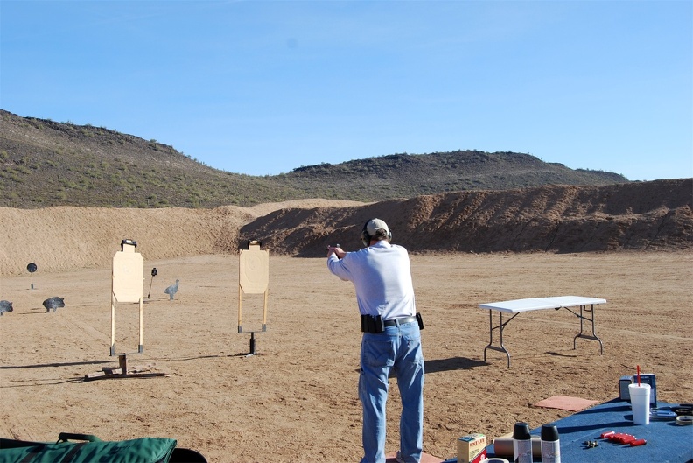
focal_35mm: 39
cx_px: 346
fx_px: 751
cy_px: 232
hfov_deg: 49.5
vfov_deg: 34.3
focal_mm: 26
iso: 100
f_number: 7.1
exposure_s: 1/200
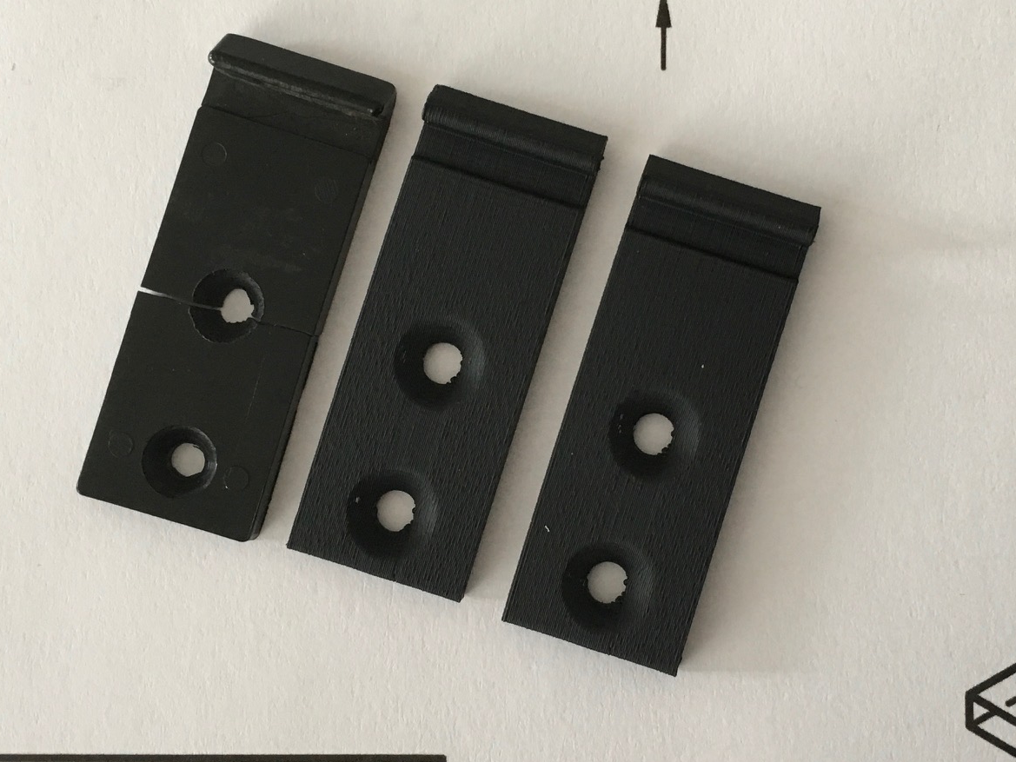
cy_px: 323
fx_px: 1468
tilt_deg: -88.8
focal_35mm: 50
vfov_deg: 29.1
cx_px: 592
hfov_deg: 38.1
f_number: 2.2
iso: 125
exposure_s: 1/33
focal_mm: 4.15
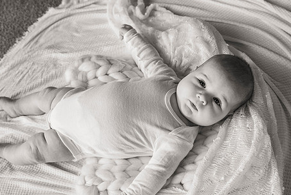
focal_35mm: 45
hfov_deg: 43.5
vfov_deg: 29.8
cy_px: 119
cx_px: 134
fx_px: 364
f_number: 3.5
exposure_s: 1/320
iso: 800
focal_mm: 31
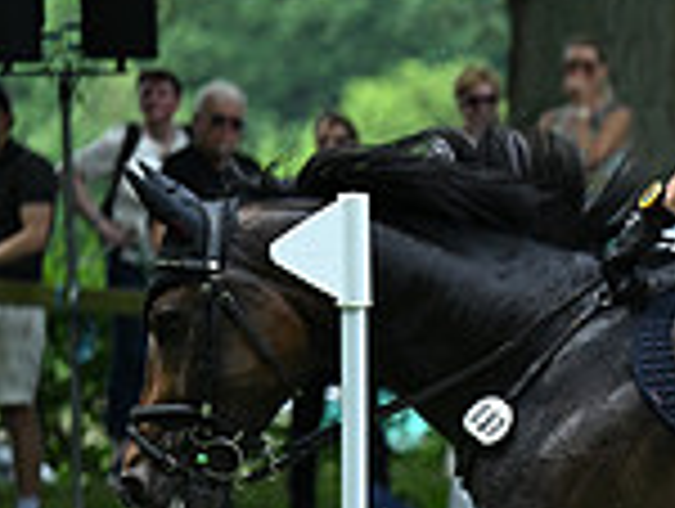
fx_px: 10137
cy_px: 587
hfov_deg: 3.8
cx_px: 1300
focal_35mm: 519
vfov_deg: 2.9
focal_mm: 140
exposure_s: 1/1250
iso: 320
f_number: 3.2
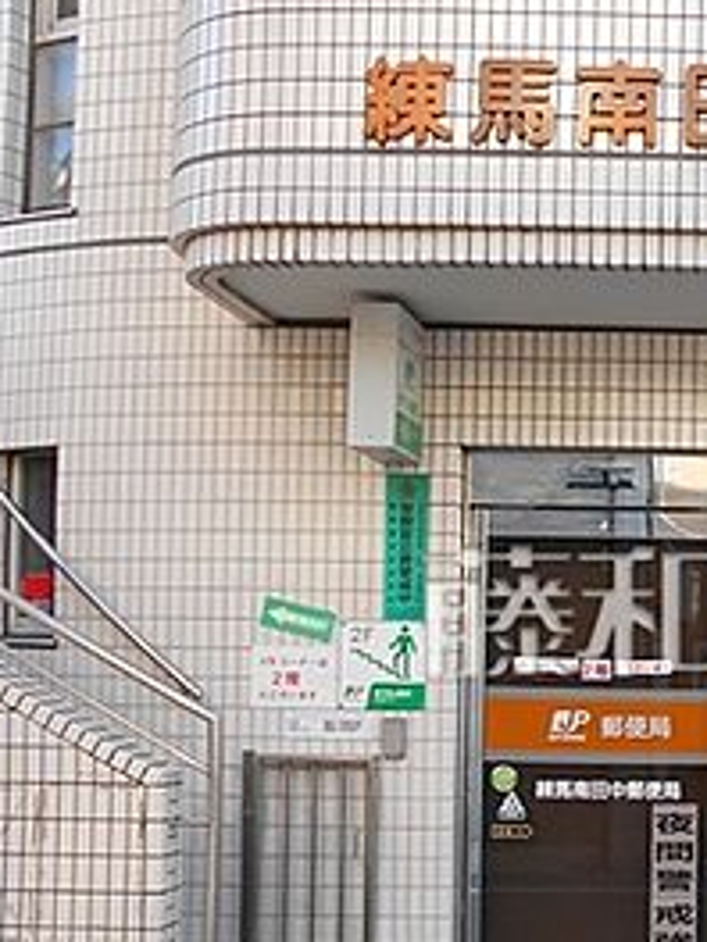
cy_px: 610
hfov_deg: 23.2
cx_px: 800
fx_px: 1607
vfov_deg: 32.5
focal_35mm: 59
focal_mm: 4.6
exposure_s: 1/125
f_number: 3.2
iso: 80
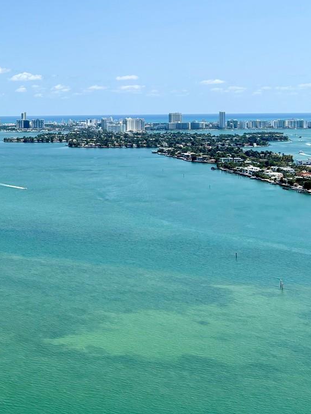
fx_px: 659
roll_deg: +1.0
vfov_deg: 34.3
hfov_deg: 22.9
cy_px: 114
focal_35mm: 55
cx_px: -117
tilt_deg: -0.3
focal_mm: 5.96
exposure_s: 1/5814
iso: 50
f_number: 1.6
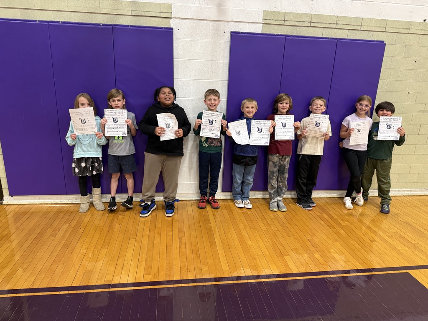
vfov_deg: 56.8
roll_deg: -2.8
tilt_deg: -15.4
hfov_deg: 71.6
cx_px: 214
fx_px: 297
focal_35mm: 24
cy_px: 160
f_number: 1.78
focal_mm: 6.76
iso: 200
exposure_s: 1/60
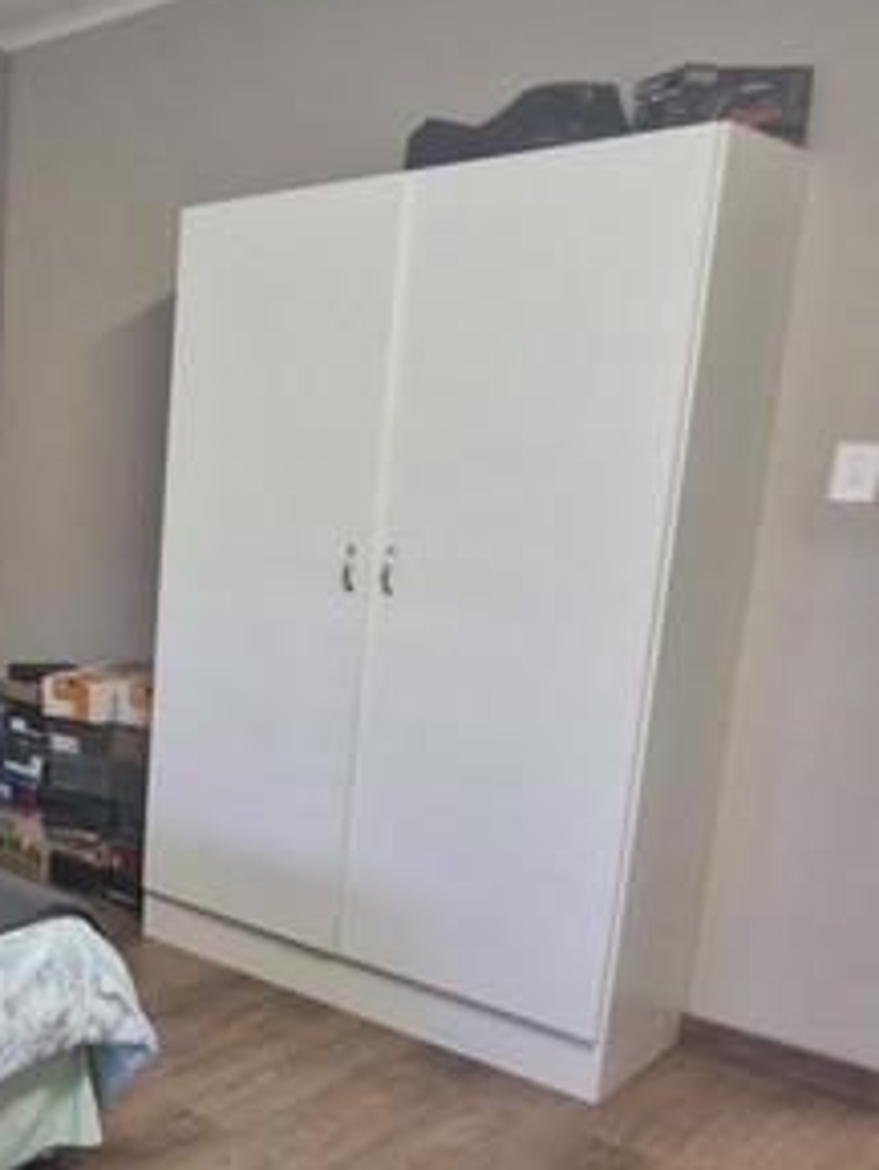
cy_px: 656
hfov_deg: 30.8
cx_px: -271
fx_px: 1218
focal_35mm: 36
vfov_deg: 51.2
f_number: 2.2
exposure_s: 1/33
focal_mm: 1.74
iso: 400
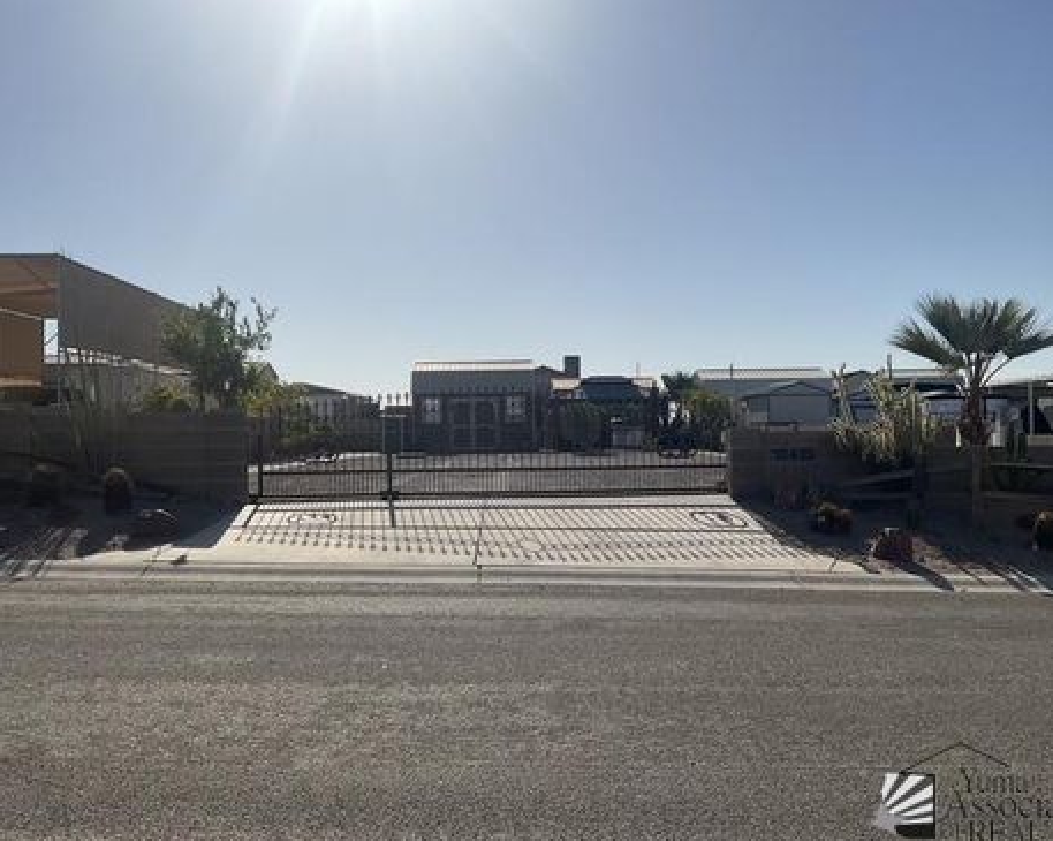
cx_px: 571
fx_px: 965
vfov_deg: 47.1
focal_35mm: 31
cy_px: 425
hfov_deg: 57.1
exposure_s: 1/5814
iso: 16
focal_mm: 3
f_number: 1.8
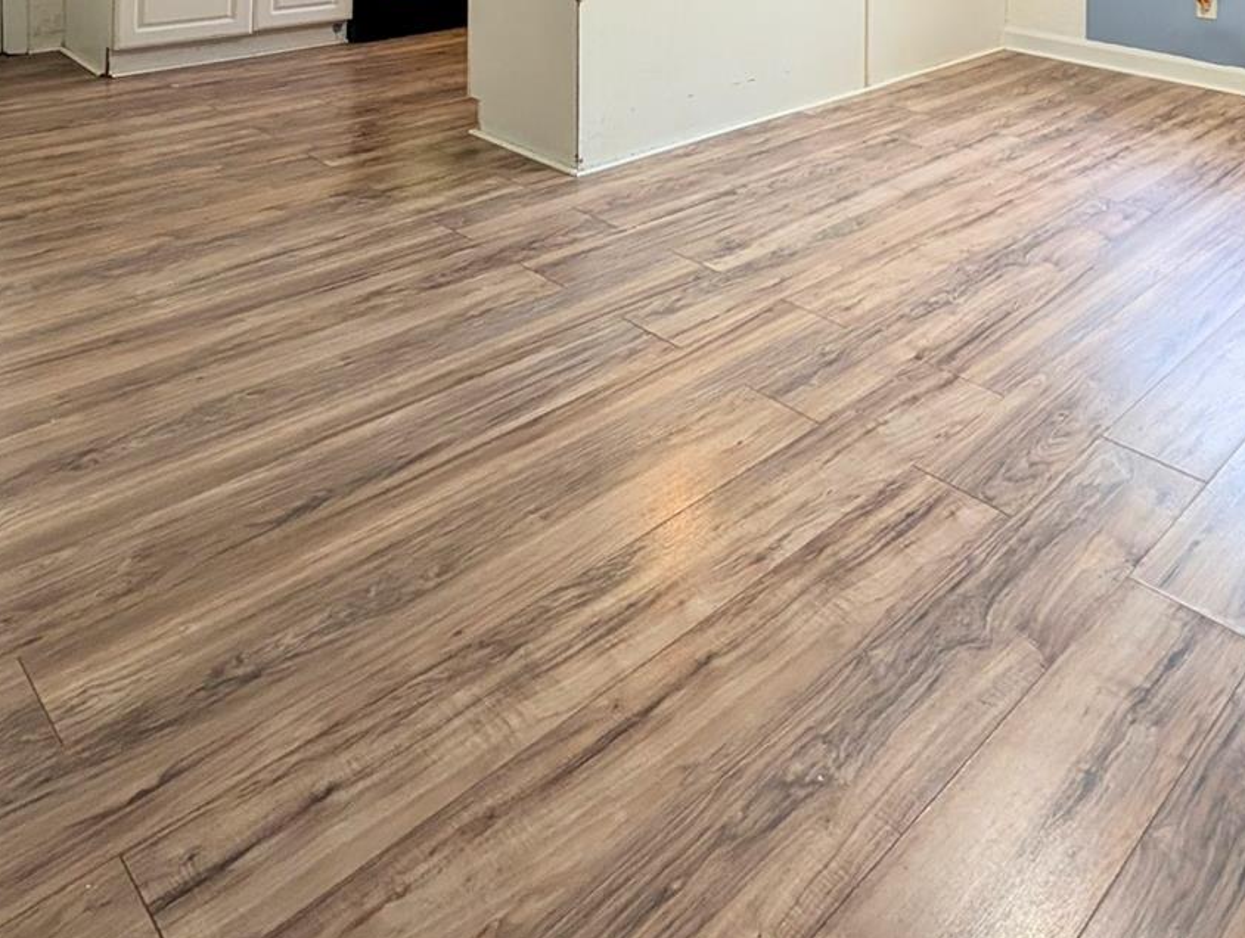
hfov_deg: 58.5
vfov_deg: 37.9
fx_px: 1045
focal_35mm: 29
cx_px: 928
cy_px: -153
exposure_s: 1/89.4
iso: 257
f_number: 1.95
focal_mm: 2.23
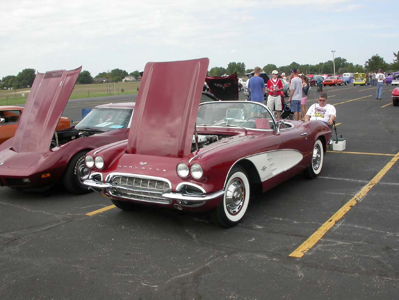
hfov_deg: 49.0
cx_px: 200
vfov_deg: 37.7
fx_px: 438
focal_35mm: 38
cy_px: 150
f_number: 6.7
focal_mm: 7.85
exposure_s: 1/270
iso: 100
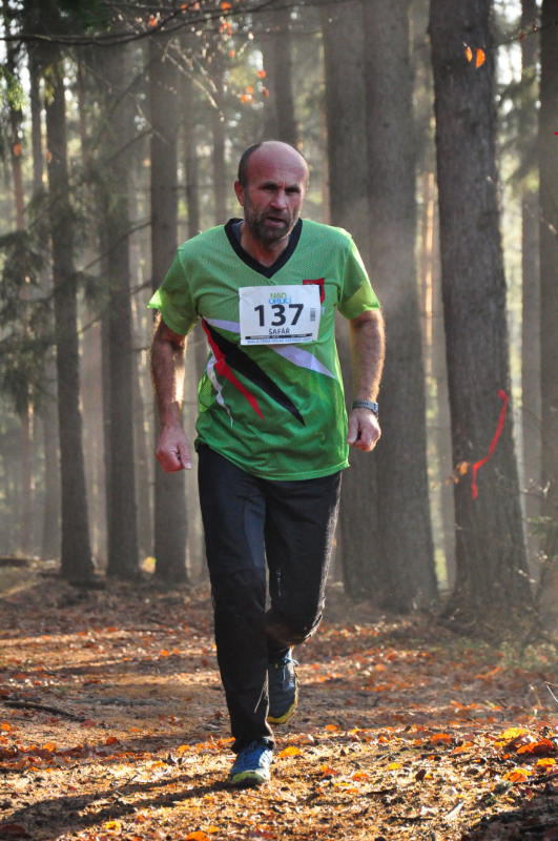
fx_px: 3673
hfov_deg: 8.7
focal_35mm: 158
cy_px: 420
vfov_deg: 13.1
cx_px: 279
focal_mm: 105
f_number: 5.6
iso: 3200
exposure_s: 1/640
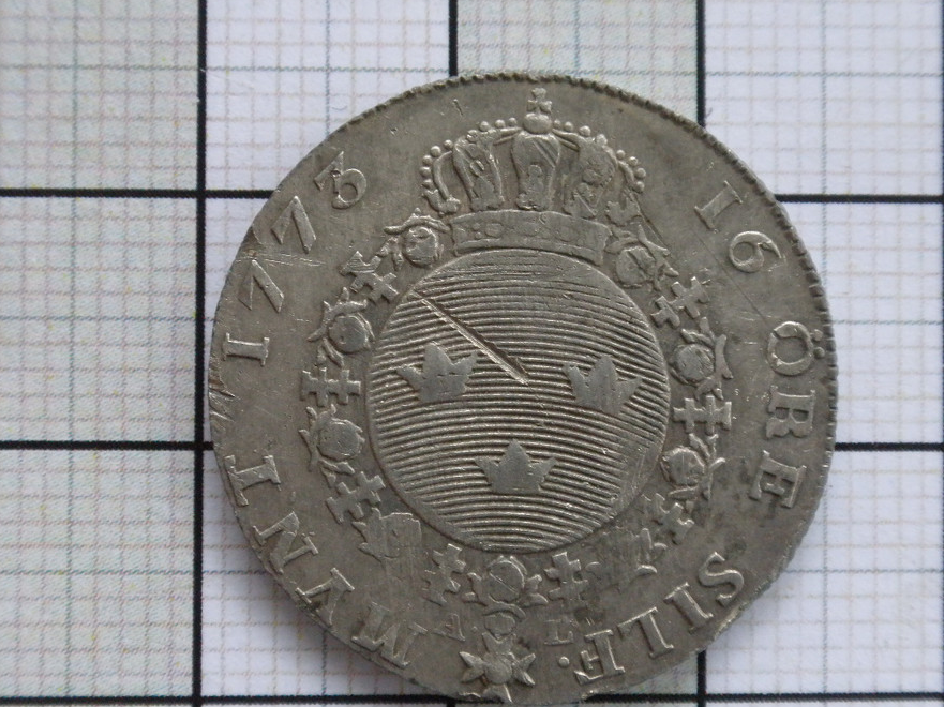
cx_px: 498
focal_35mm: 63
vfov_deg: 23.3
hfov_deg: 30.7
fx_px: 1717
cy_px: 379
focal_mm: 9.1
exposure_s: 1/30
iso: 200
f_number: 4.3
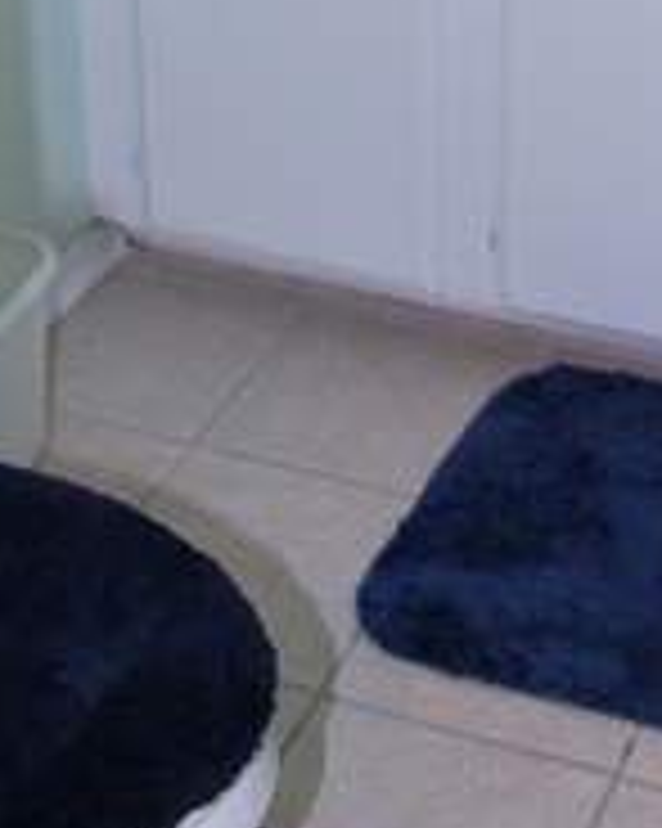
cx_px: 644
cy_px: -259
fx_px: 2157
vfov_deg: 19.9
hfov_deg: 17.1
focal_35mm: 88
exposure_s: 1/60
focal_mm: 16
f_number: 4
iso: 200
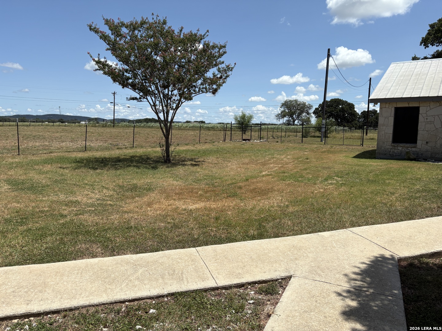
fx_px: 332
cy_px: 166
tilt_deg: -5.1
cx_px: 221
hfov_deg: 67.3
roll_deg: -0.7
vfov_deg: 53.1
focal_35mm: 26
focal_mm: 5.96
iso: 50
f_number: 1.6
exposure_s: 1/5348
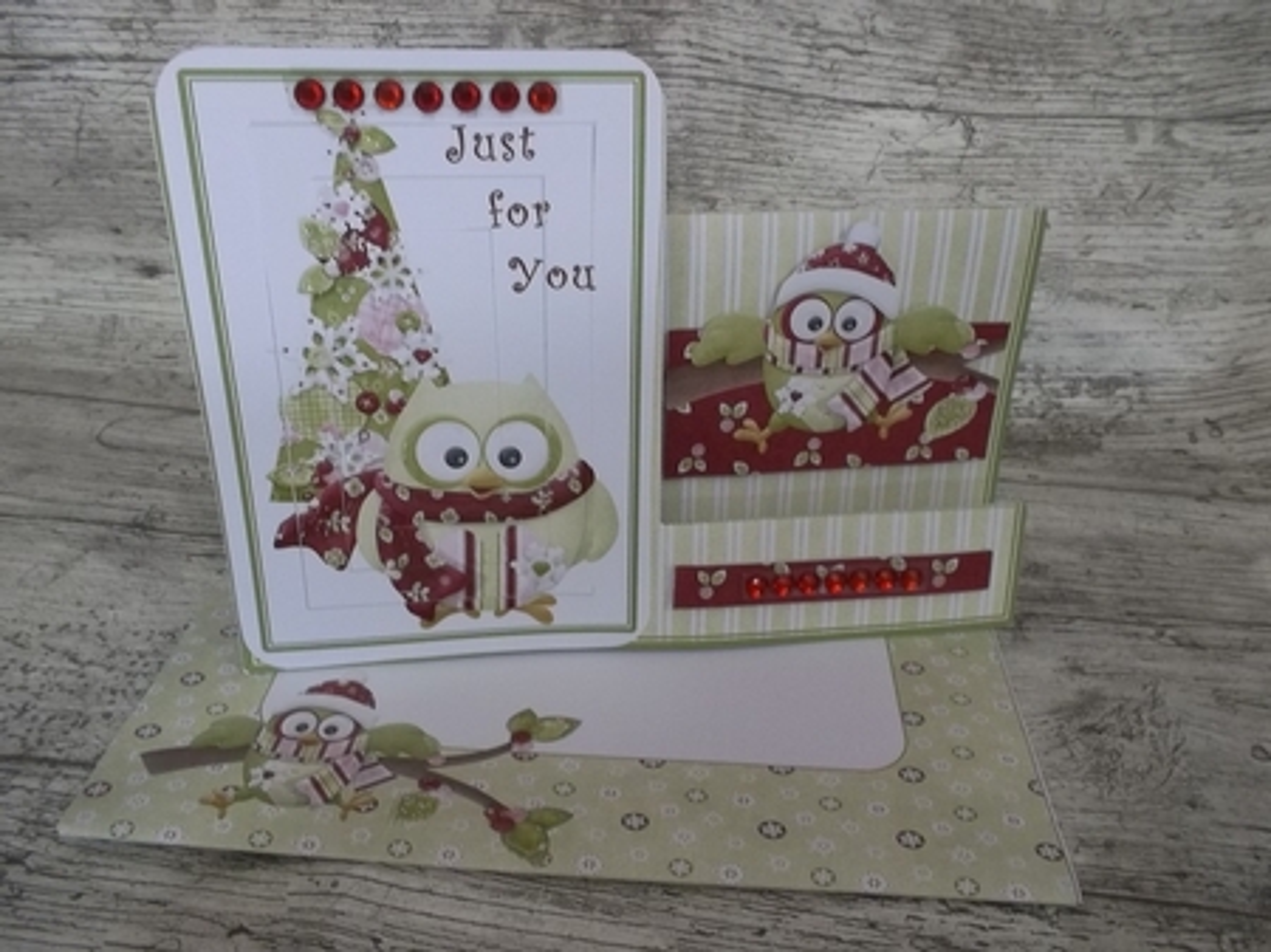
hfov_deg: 61.7
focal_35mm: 29
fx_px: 1064
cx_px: 636
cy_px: 476
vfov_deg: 48.2
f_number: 3.3
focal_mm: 4.1
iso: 160
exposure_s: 1/25
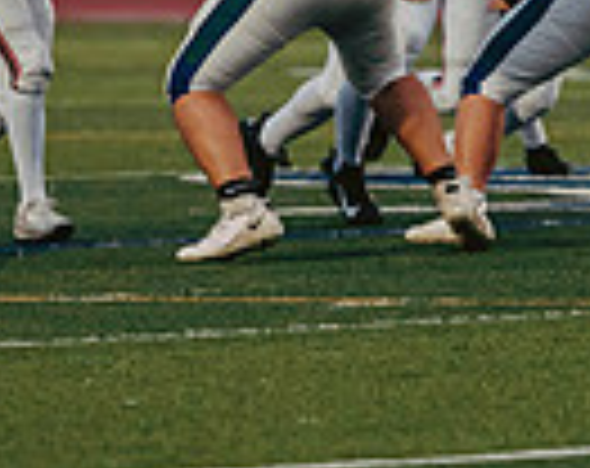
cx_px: 378
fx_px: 14154
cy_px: 52
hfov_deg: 2.4
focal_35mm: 813
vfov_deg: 1.9
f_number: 3.2
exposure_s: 1/1250
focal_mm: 195
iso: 1600
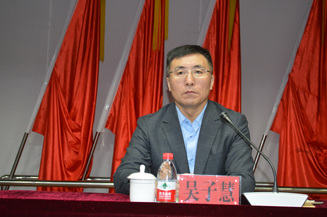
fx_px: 681
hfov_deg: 27.0
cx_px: 164
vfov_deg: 18.1
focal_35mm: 75
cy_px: 108
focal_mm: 50
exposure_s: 1/60
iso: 1800
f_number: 5.6
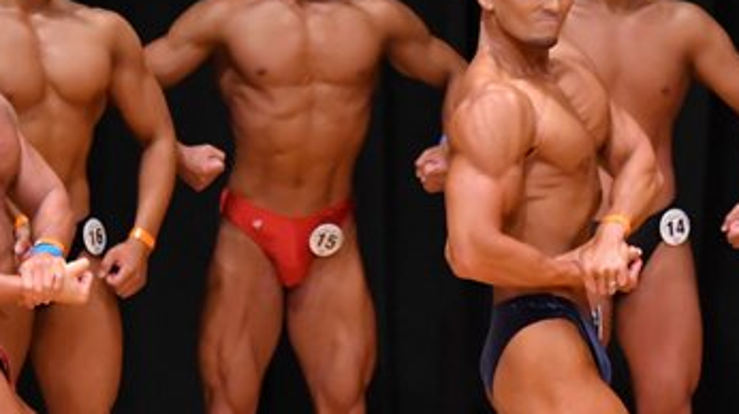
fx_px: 12414
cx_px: 296
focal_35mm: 634
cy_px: 350
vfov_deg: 1.9
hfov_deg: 3.4
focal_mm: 180
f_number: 5.6
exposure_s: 1/400
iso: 5000
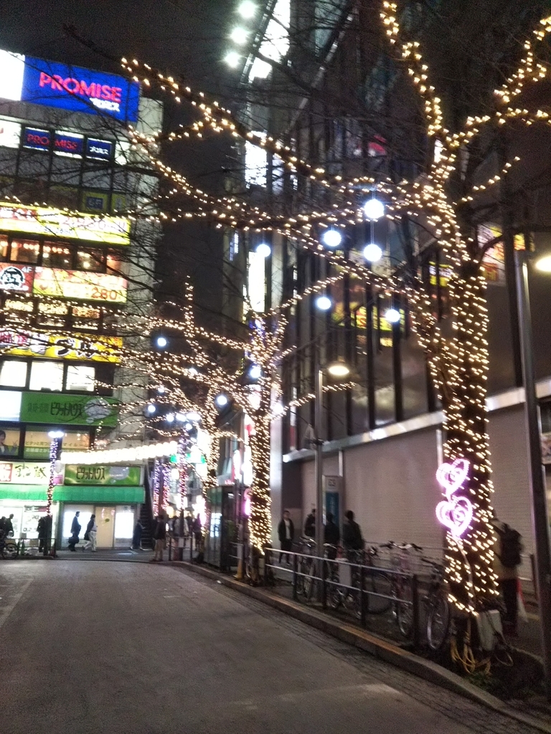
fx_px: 637
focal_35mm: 30
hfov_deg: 46.8
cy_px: 367
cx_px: 276
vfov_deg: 60.0
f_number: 2.2
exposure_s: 1/33
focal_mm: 4
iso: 200
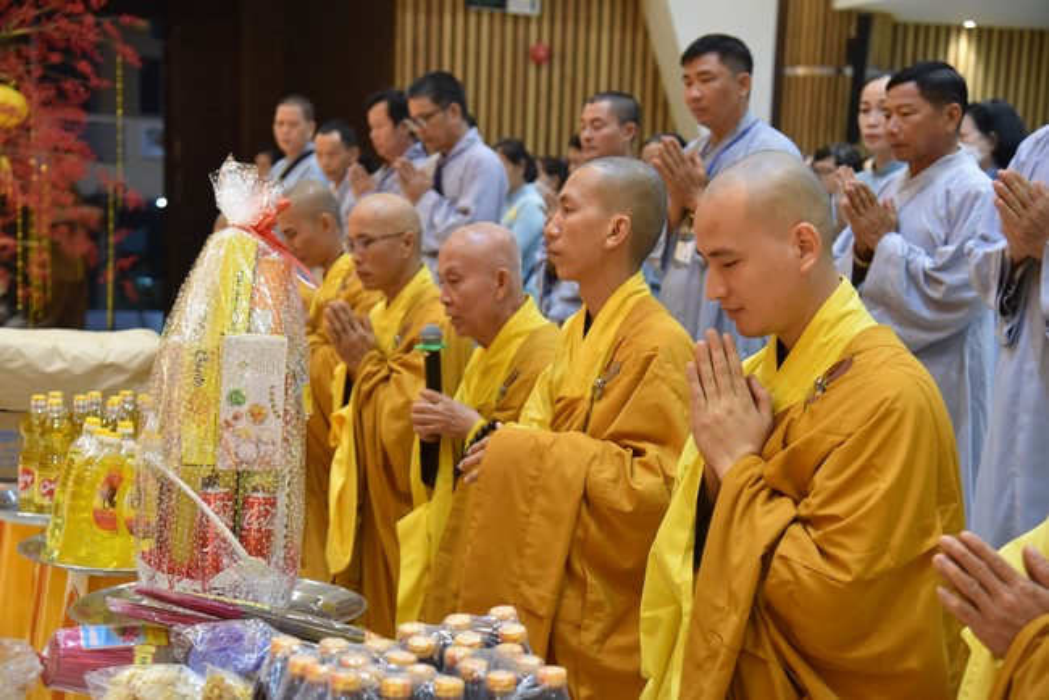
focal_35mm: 62
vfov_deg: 21.9
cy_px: 350
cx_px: 524
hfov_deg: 32.4
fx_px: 1807
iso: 2800
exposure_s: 1/125
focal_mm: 62
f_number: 4
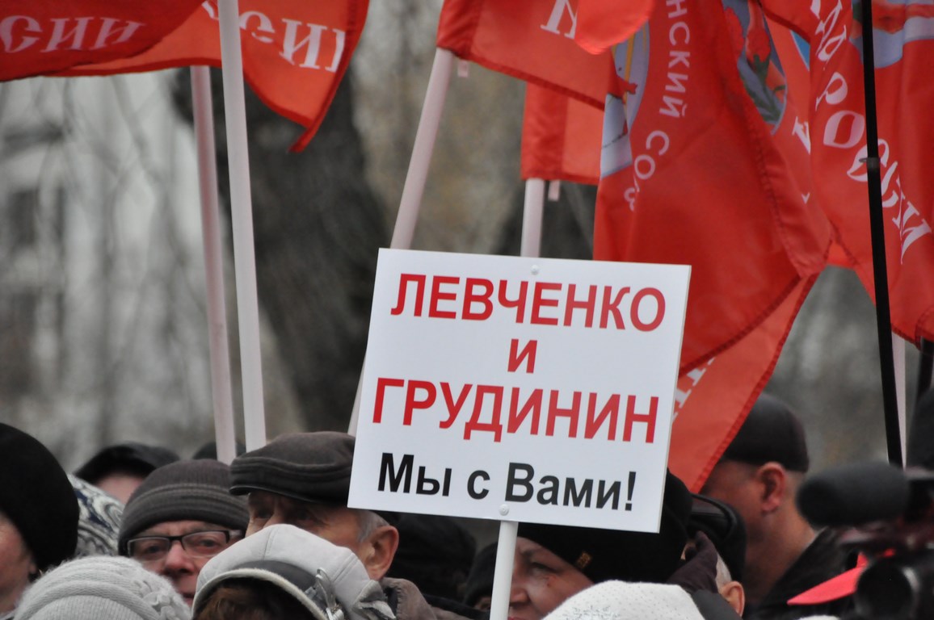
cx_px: 467
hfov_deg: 5.5
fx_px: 9718
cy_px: 310
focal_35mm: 375
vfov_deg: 3.7
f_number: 6.3
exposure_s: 1/500
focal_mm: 250
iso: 3200
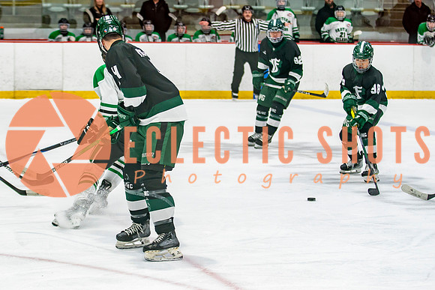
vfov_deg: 10.5
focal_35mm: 131
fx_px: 1579
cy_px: 124
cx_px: 162
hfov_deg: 15.7
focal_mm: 75
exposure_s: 1/640
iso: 640
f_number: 3.2
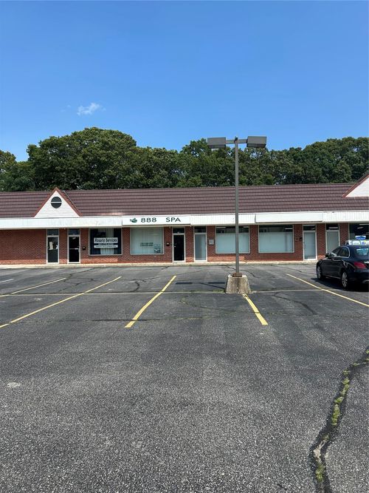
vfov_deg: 67.3
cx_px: 184
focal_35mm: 26
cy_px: 246
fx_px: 370
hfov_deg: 53.0
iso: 50
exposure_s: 1/3831
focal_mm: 5.7
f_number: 1.5
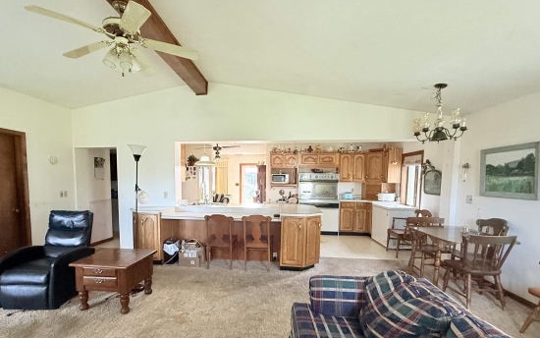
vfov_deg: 64.5
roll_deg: +0.1
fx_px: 265
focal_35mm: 18
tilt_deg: -4.7
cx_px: 249
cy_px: 199
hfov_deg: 90.9
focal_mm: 2.22
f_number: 2.2
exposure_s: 1/60
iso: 500
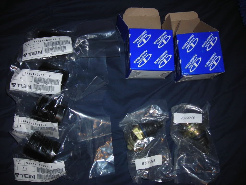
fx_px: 270
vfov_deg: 37.7
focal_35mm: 38
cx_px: 123
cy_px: 92
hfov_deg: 49.0
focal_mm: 6.3
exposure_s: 1/60.1
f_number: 3.2
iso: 50
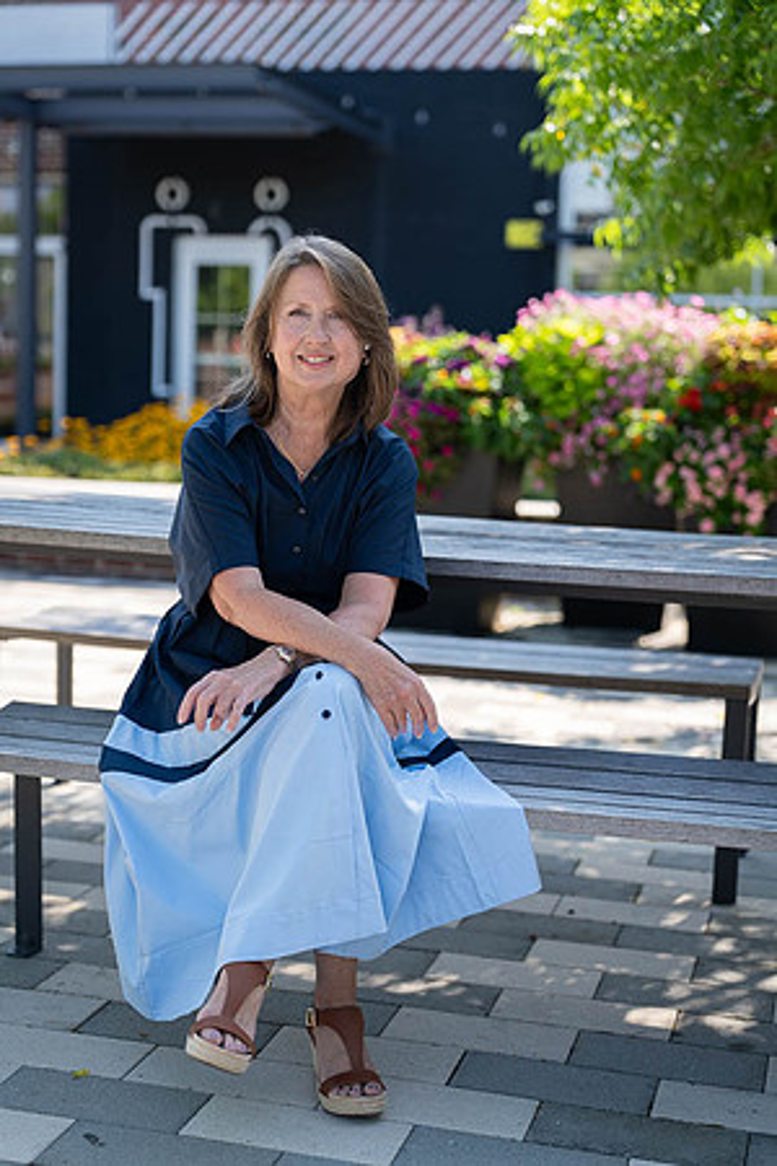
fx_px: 1748
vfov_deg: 36.9
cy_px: 583
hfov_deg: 25.1
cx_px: 388
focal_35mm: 54
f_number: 2
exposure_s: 1/1000
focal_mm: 54
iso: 100
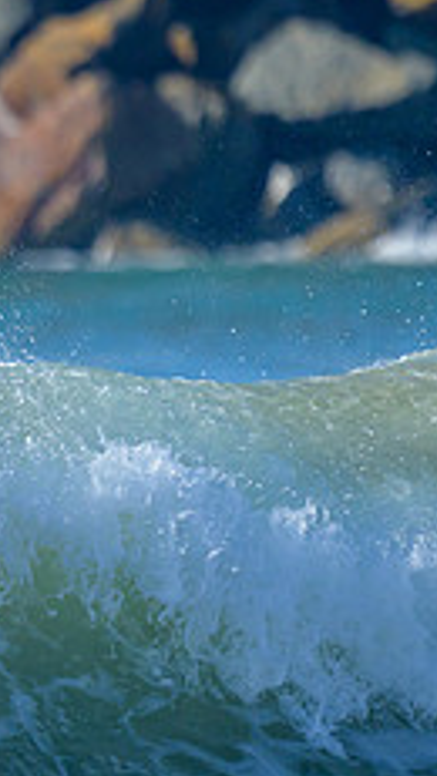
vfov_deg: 0.7
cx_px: -627
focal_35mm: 2887
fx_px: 59450
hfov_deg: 0.4
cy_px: 376
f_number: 6.3
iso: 450
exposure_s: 1/2000
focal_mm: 800
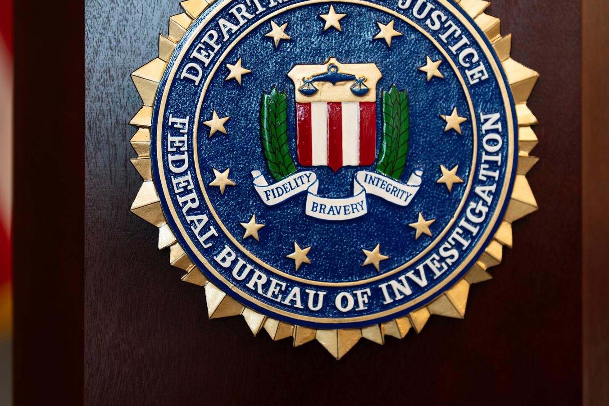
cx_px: 323
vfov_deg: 19.2
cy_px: 163
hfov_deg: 28.5
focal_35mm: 71
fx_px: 1201
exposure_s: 1/160
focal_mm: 50
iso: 500
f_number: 1.2
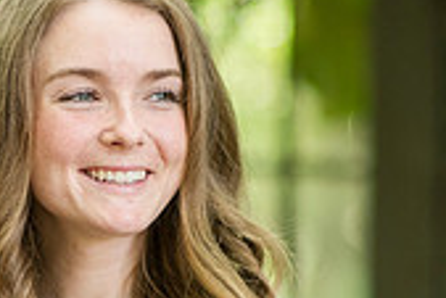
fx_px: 3732
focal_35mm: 301
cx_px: 8
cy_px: 389
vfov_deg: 4.6
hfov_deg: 6.8
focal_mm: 85
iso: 500
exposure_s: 1/400
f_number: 1.6
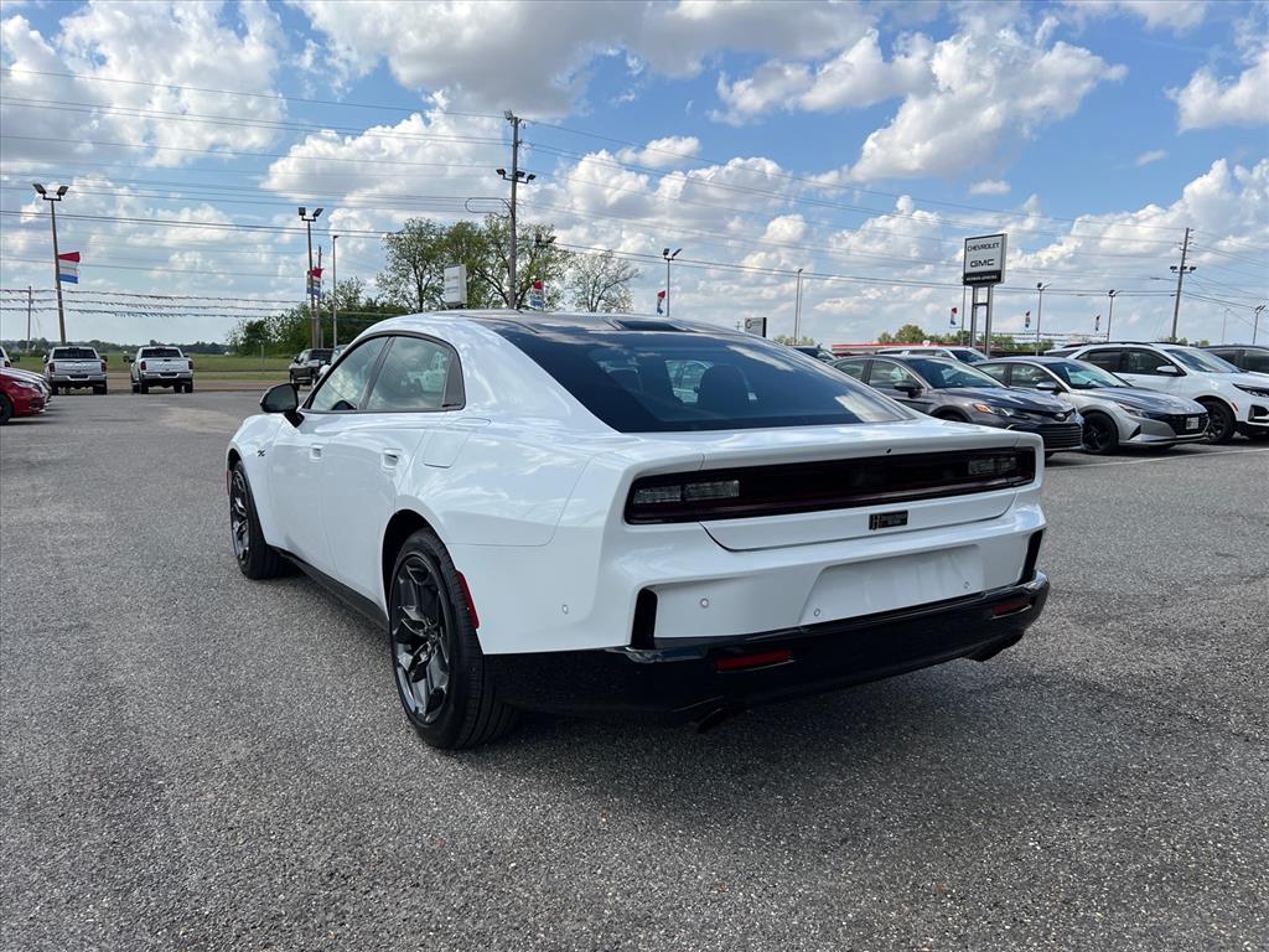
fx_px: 953
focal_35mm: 26
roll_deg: +0.4
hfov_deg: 67.3
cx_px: 634
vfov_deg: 53.1
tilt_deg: -7.7
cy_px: 476
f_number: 1.5
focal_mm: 5.7
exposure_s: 1/4630
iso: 50
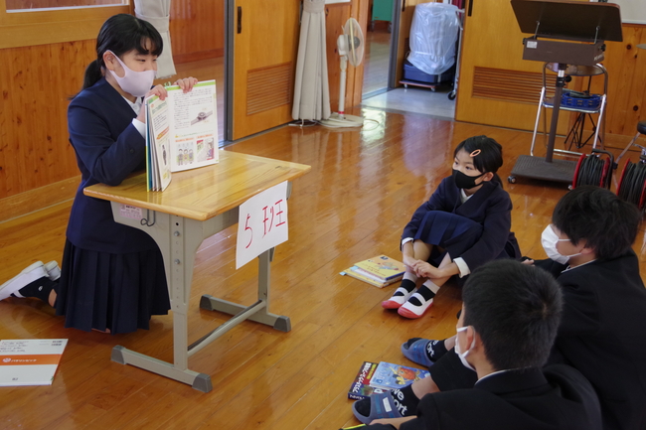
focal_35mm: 46
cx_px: 323
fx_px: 825
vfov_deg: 29.2
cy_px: 215
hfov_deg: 42.8
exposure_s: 1/125
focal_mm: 31
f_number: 4.5
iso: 1600
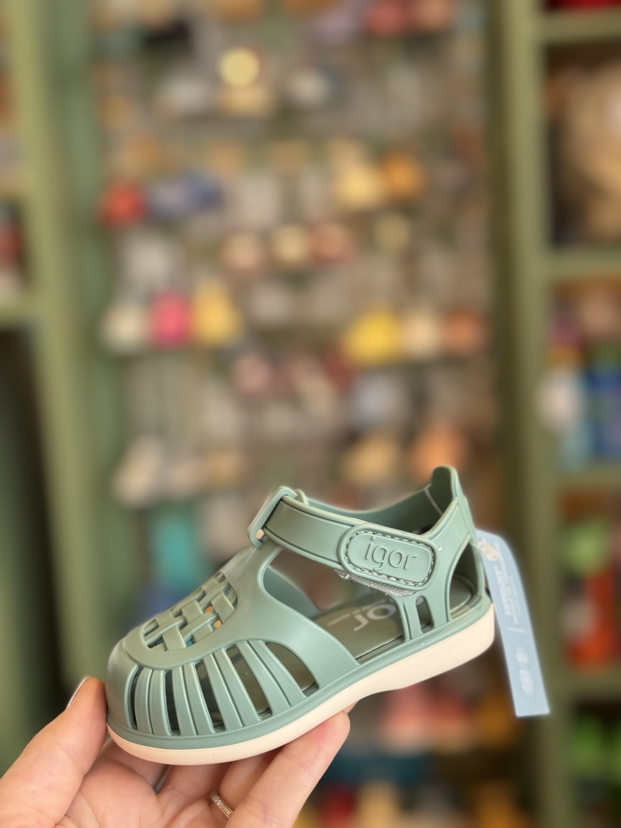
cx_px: 310
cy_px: 414
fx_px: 1148
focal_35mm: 48
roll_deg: +4.6
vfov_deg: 39.7
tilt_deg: -7.4
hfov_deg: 30.3
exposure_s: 1/172
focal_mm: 6.76
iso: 80
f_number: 1.78
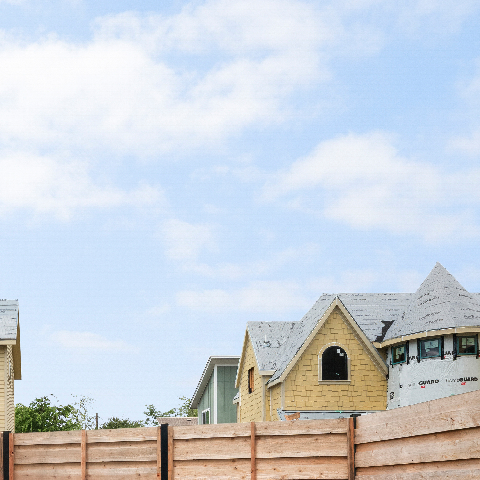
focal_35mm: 43
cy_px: 504
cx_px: 46
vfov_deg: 34.7
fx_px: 675
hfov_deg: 36.7
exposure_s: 1/50
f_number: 11
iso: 500
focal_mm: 20
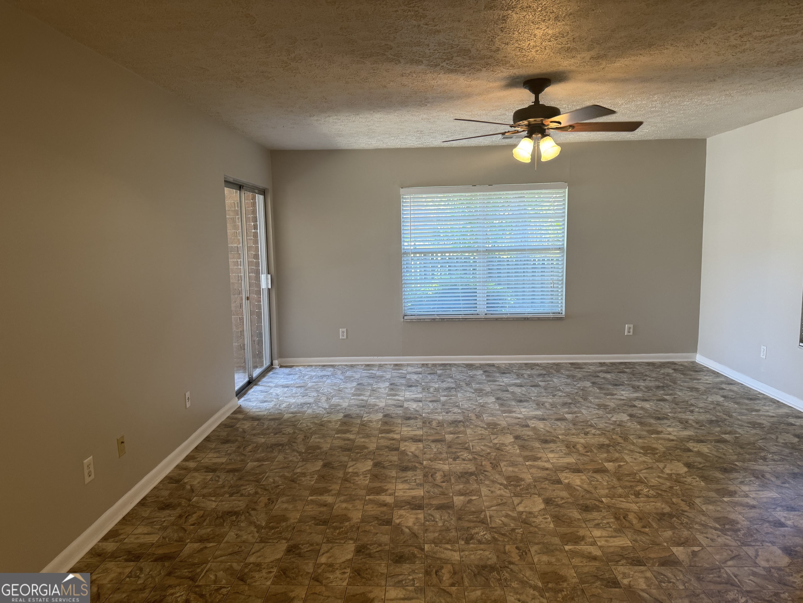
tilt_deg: -7.9
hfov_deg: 71.6
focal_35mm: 24
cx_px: 402
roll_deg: +1.4
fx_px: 557
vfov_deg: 56.8
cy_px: 302
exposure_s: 1/60
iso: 125
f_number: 1.78
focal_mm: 6.76
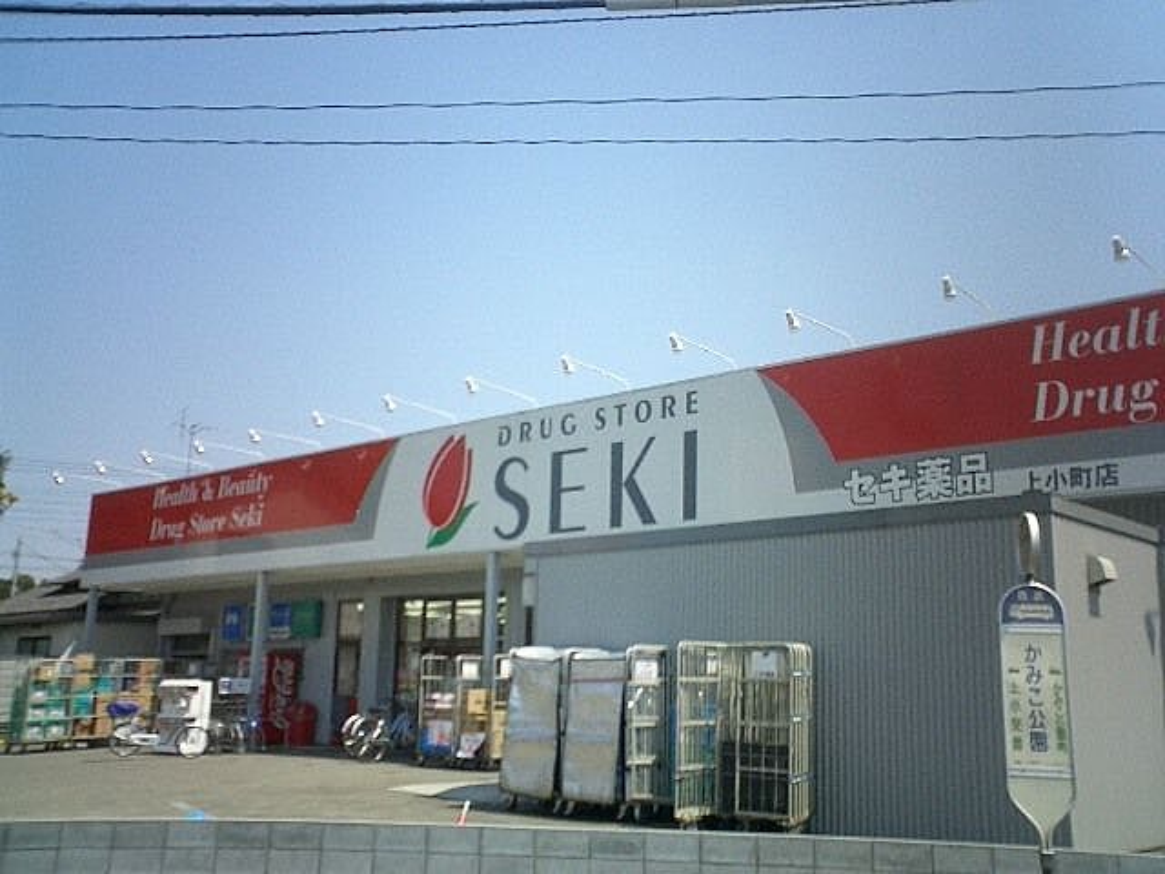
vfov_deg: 38.7
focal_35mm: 37
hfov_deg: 50.1
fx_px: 1245
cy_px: 437
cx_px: 582
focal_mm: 5.6
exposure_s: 1/1000
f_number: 3.5
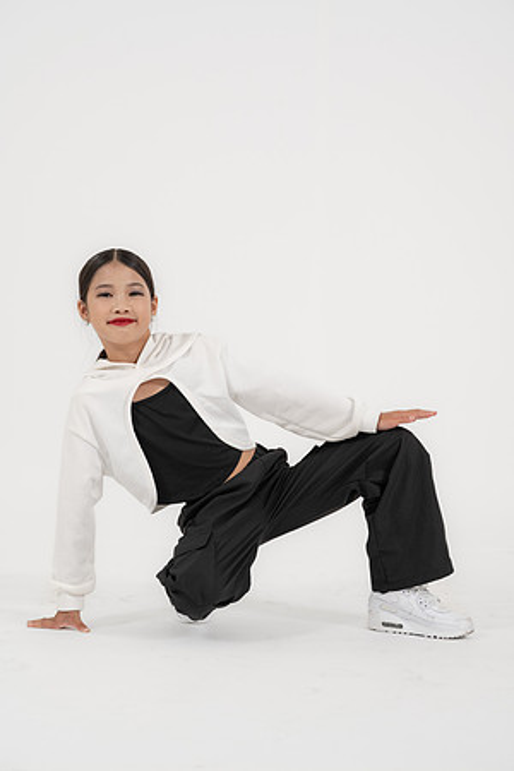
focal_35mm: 63
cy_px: 386
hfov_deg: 21.6
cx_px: 257
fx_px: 1349
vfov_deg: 31.9
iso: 320
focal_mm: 63
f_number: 8
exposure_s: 1/125
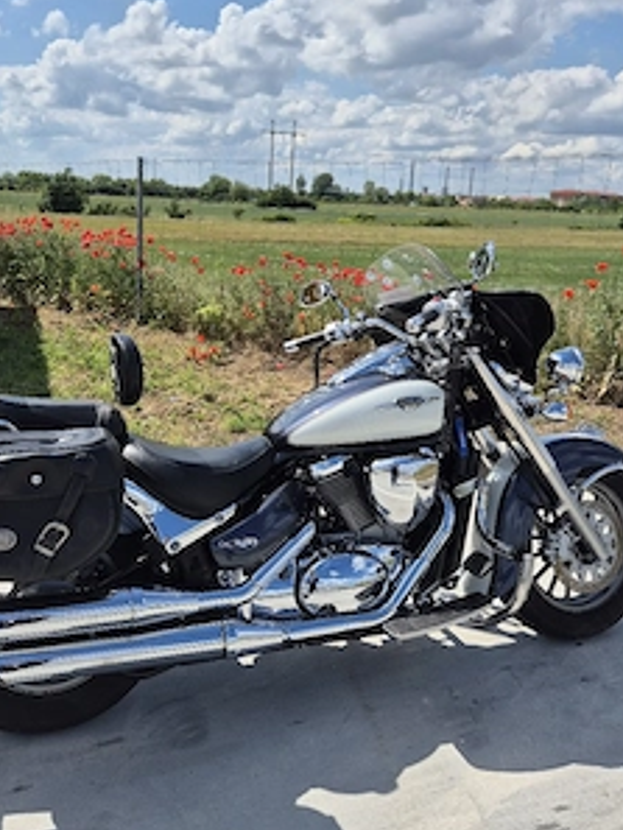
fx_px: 743
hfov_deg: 45.4
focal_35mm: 31
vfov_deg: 58.3
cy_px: 397
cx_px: 282
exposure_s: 1/3333
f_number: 1.8
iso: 25
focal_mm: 5.4
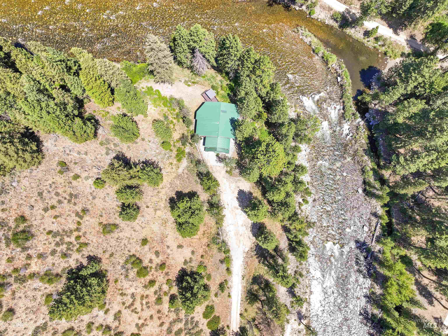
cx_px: 224
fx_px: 310
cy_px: 168
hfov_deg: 71.6
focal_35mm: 24
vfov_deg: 56.8
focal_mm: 12.29
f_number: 2.8
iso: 120
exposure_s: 1/1250
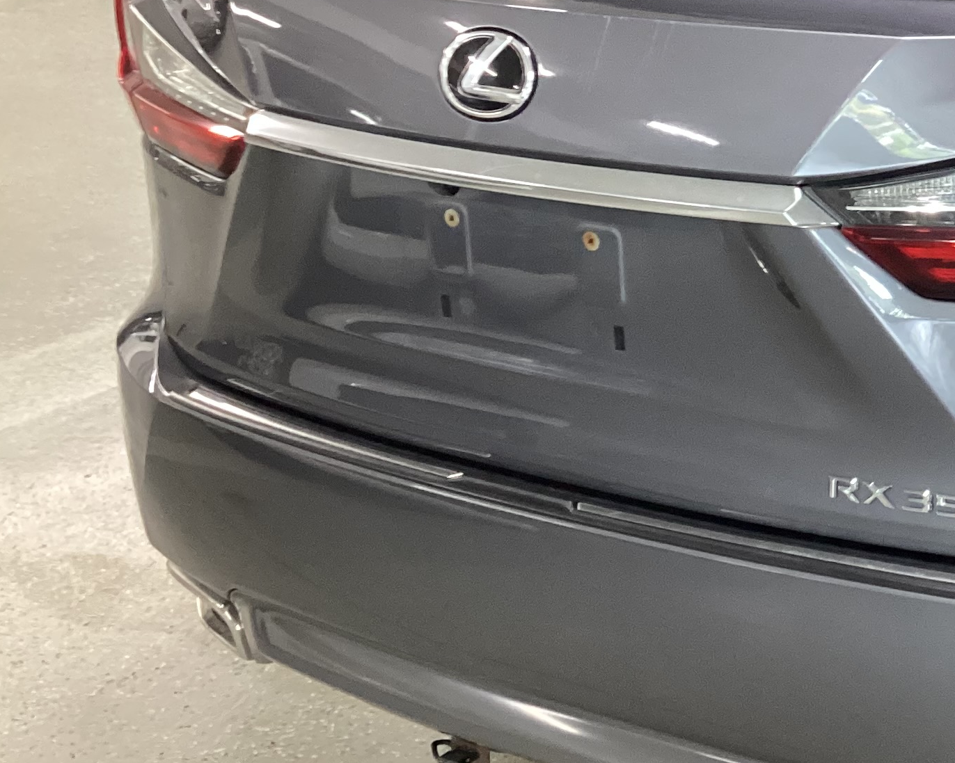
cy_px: 218
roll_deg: +0.3
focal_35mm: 72
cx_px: 1050
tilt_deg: -19.4
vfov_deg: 21.1
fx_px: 2035
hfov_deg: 24.6
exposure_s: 1/40
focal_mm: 3.3
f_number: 2.4
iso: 250
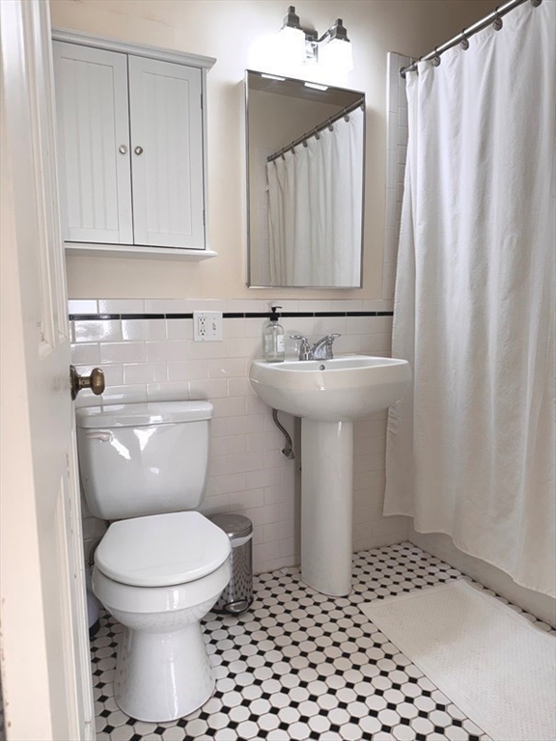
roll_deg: +0.8
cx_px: 278
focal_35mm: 24
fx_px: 514
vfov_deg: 71.6
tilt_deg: -6.7
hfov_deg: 56.8
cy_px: 370
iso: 64
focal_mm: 6.76
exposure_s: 1/120
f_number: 1.78
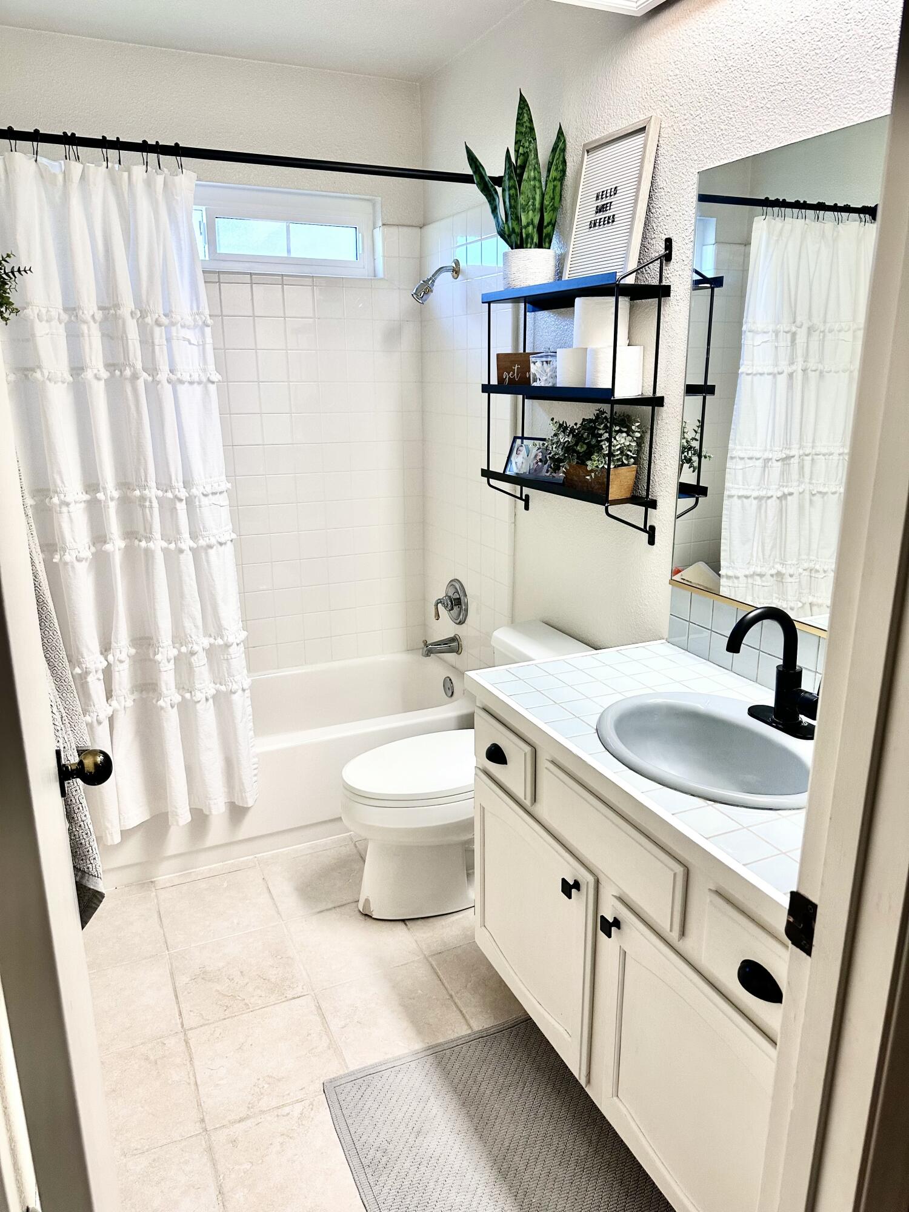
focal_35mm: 24
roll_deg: -0.8
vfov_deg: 71.6
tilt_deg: -15.0
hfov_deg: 56.8
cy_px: 606
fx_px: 840
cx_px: 454
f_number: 1.78
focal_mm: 6.86
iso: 200
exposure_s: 1/120
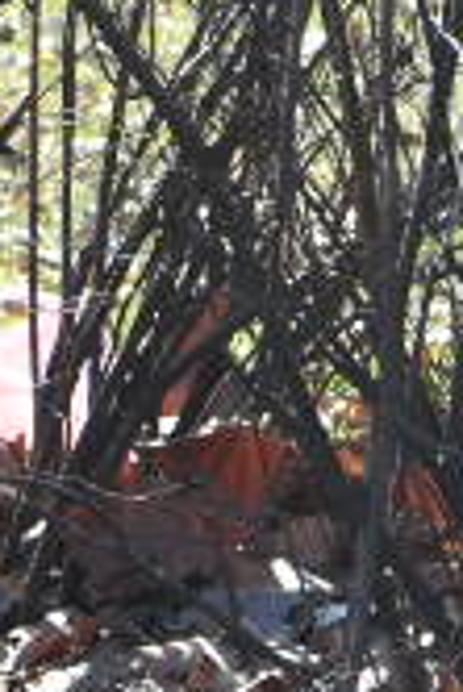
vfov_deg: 3.6
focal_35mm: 566
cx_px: 3074
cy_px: -534
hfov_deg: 2.3
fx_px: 10896
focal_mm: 58
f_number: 7.1
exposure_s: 1/500
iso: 640
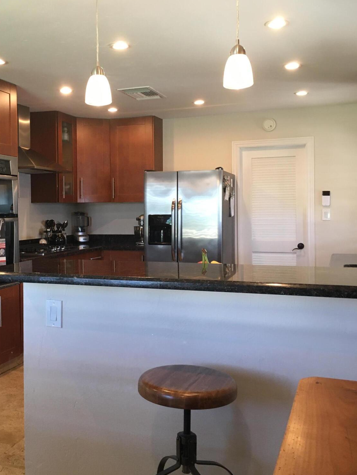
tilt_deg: -1.3
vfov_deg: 47.8
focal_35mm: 39
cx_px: 123
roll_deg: +0.8
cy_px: 218
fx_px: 536
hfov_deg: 36.5
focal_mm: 4.15
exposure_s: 1/30
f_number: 2.2
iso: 100
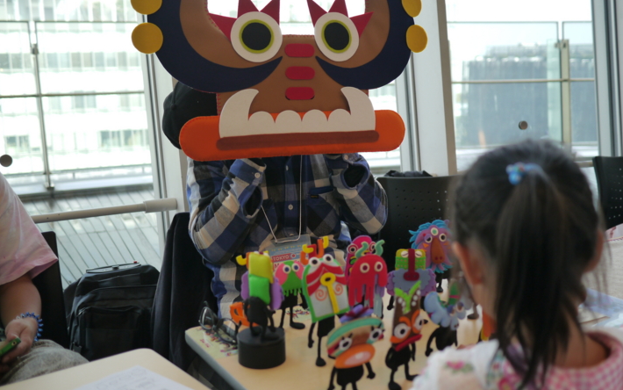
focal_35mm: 43
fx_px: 730
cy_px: 198
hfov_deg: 46.2
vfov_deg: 29.9
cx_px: 312
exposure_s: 1/1000
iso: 160
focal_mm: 20
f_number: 1.8
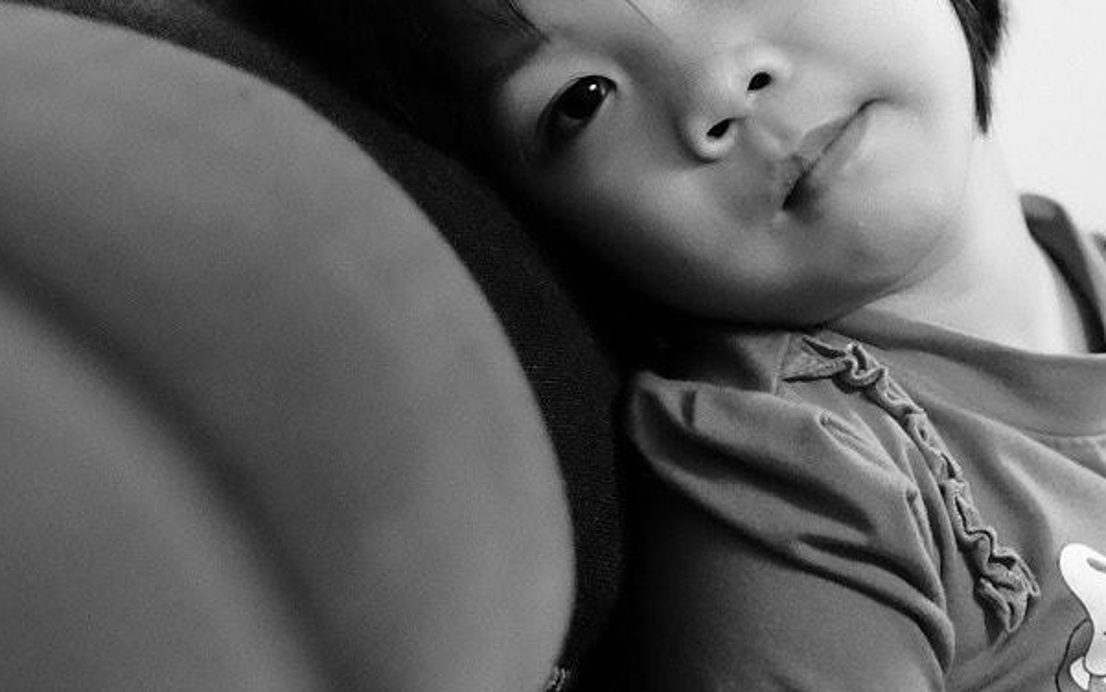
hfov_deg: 9.2
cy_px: 492
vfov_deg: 5.8
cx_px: 670
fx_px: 6874
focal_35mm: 228
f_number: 1.4
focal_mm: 56
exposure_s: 1/140
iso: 3200
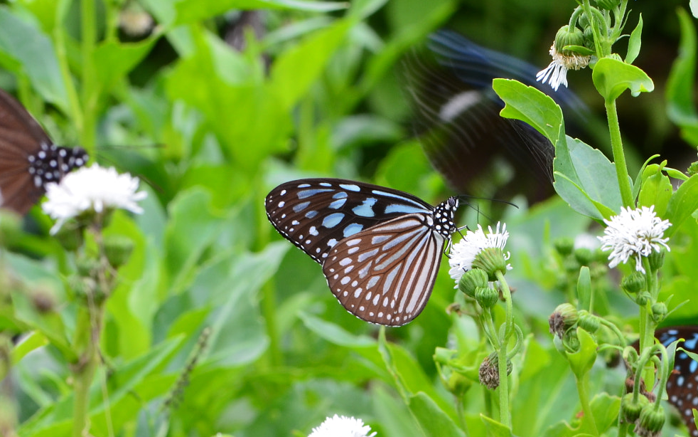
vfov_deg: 3.9
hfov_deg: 6.3
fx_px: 6355
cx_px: 473
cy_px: 234
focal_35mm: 334
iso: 250
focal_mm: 105
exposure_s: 1/30
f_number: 14
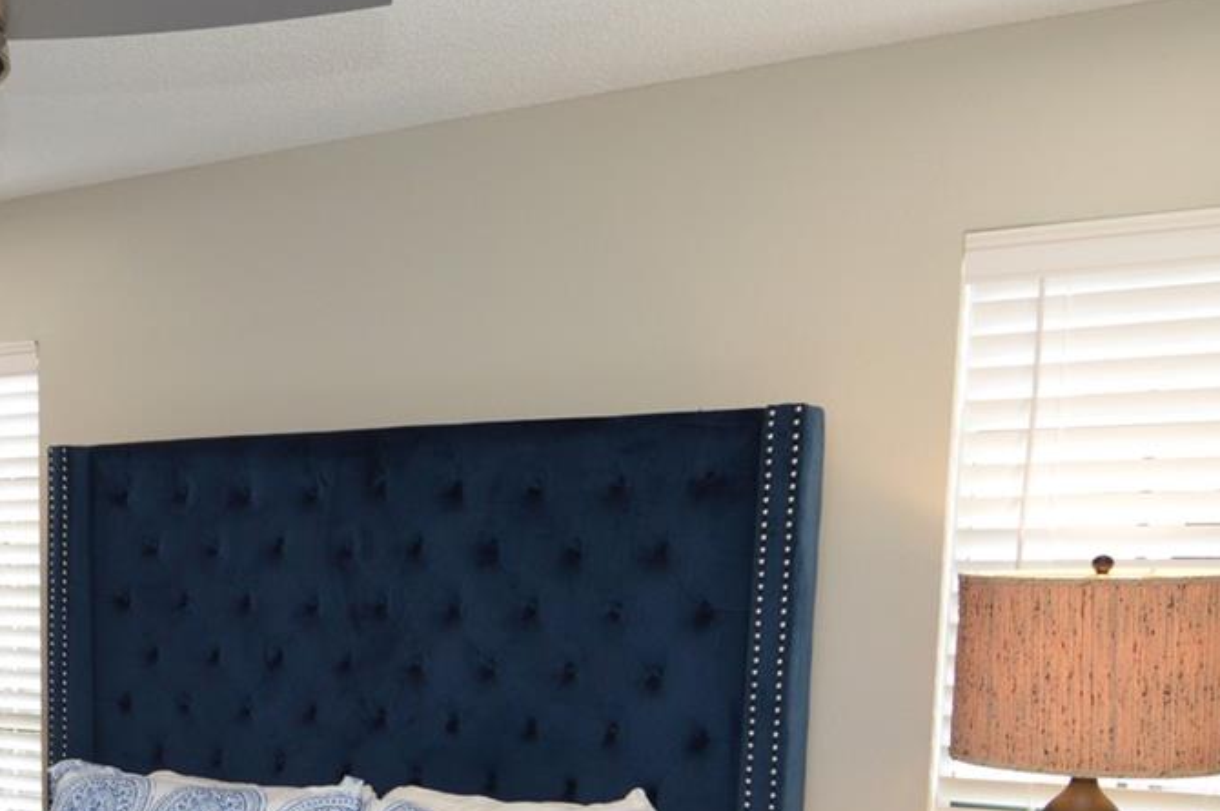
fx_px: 1455
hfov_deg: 40.8
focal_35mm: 43
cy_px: 814
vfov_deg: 29.1
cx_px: 55
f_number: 4.5
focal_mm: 12
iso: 400
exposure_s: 1/80
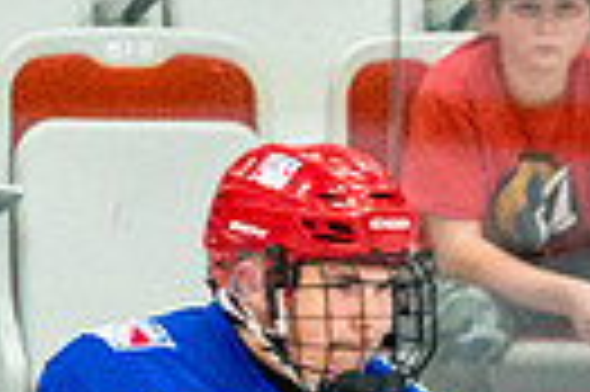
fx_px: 23227
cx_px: 1025
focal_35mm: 1419
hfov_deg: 1.5
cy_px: 1050
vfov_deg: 1.0
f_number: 2.8
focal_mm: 200
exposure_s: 1/1250
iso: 3200
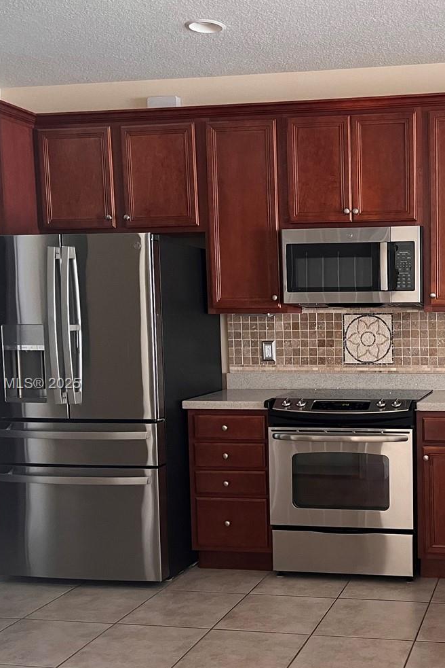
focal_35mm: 44
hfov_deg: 29.2
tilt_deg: -5.4
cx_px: 406
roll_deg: +0.2
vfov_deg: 44.4
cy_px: 385
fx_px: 815
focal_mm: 5.1
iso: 125
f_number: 1.6
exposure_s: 1/89
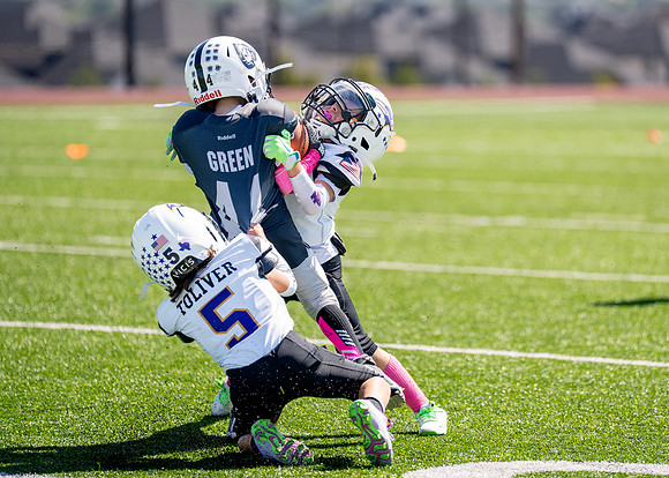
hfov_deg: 8.1
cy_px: 205
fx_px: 4735
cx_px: 424
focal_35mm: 249
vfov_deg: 5.8
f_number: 2.8
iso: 250
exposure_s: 1/3200
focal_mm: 200
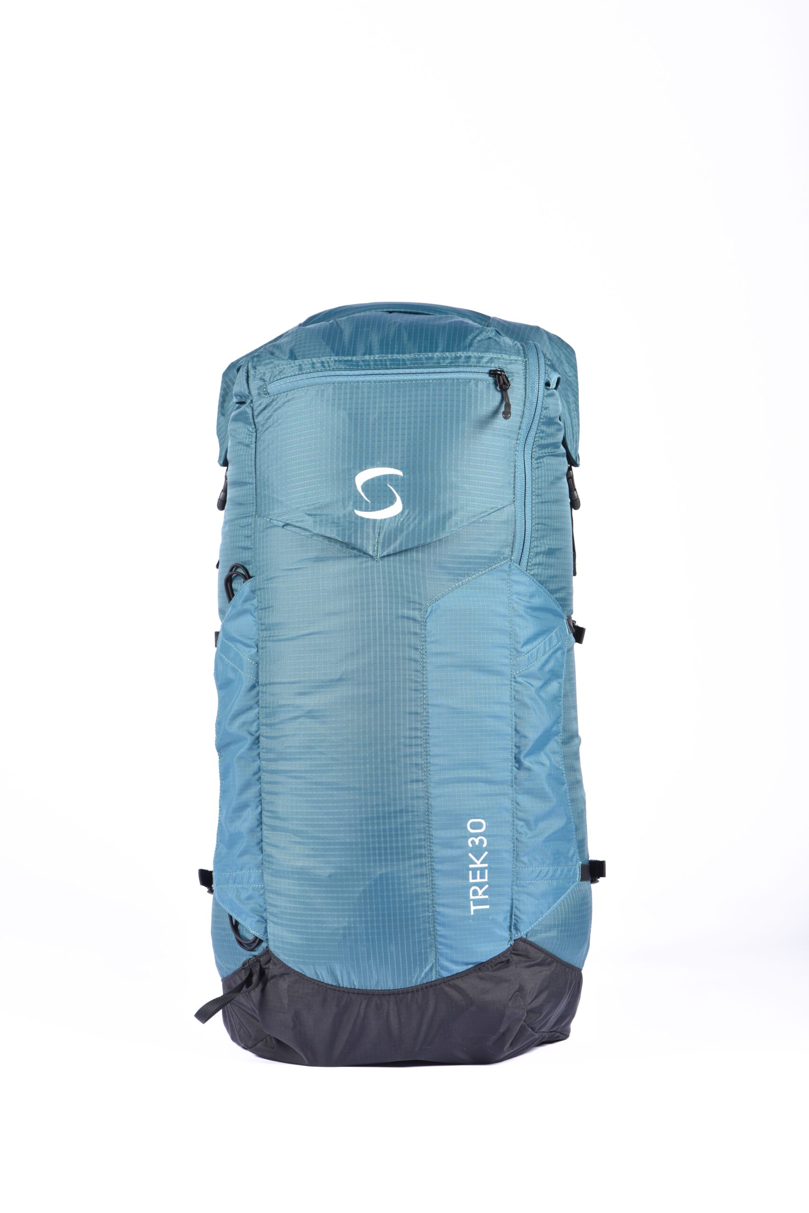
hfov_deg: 13.1
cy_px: 606
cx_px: 404
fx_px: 3536
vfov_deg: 19.4
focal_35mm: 105
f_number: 9
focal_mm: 105
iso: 80
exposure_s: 1/200
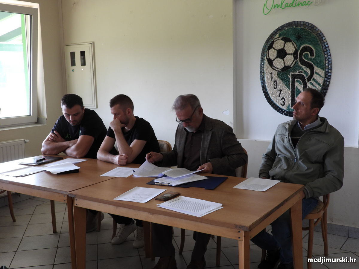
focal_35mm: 41
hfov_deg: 45.8
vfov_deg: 35.1
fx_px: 425
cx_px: 180
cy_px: 134
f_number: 3.2
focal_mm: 7.4
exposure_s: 1/30
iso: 140
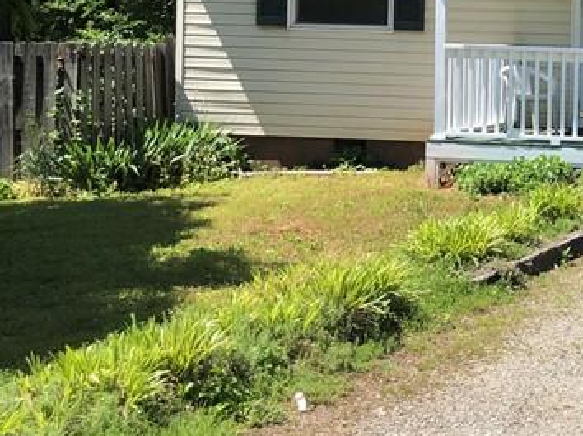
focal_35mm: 81
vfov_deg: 18.1
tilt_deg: -3.2
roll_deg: -0.6
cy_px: 110
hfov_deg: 21.6
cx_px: 777
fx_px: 1363
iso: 20
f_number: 1.8
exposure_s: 1/1429
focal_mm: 4
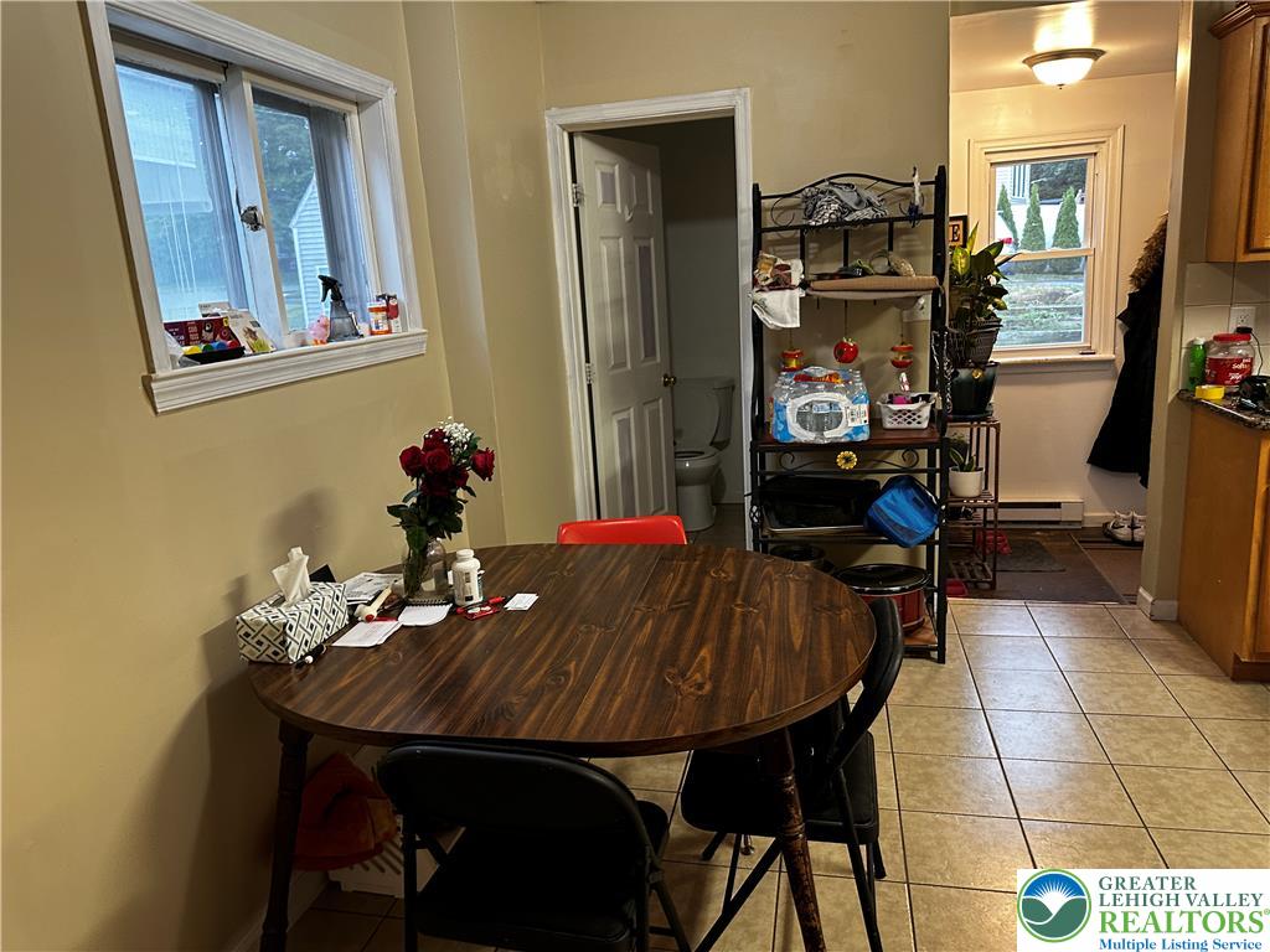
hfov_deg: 71.6
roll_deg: +3.0
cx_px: 635
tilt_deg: -11.7
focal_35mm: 24
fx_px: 881
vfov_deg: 56.8
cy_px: 476
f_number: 1.78
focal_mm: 6.86
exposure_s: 1/60
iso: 320
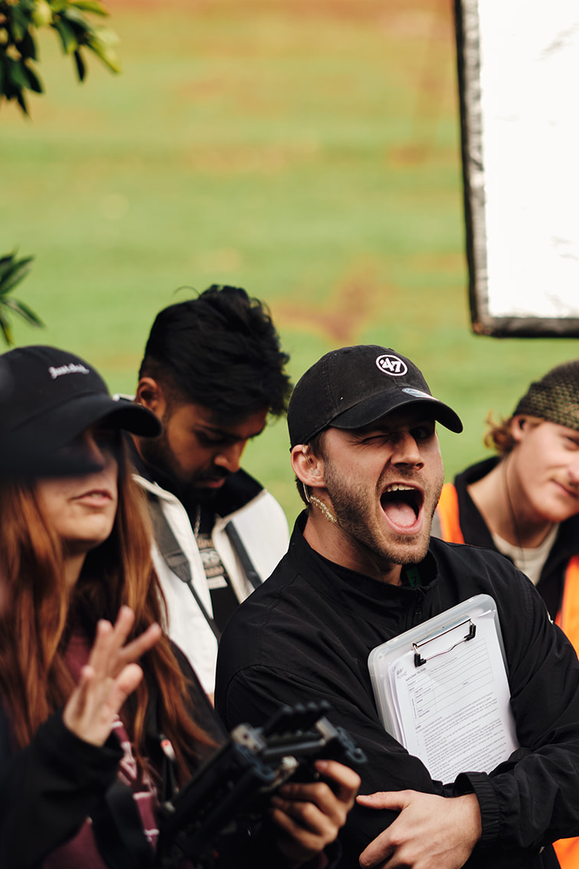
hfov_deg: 7.2
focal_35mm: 192
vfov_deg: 10.7
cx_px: 354
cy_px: 474
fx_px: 4632
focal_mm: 90
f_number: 2
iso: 250
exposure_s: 1/1000
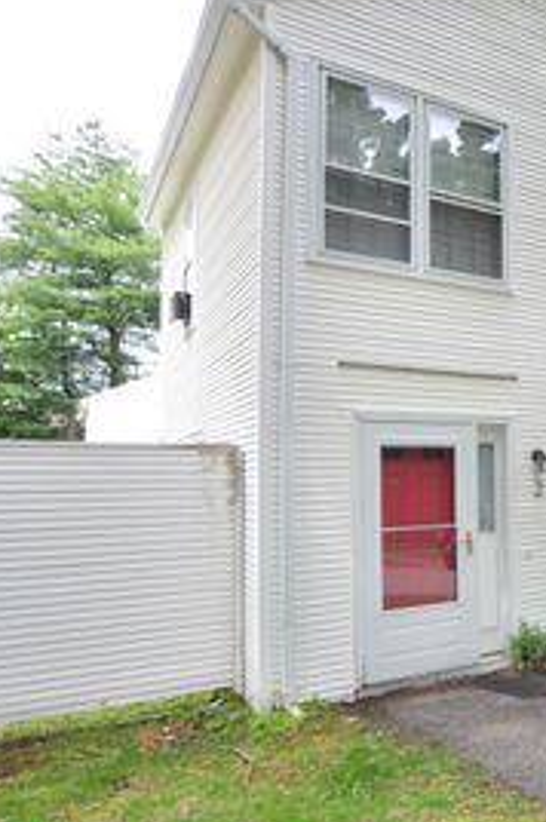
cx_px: 748
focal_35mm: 28
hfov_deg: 31.9
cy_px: 445
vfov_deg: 65.4
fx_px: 639
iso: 640
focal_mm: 10
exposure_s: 1/250
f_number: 8
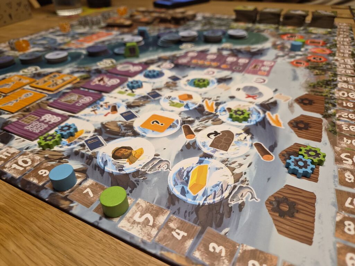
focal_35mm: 23
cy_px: 133
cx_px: 178
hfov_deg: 73.9
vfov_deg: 58.9
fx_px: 236
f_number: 1.8
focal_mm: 5.4
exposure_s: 1/100
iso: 250
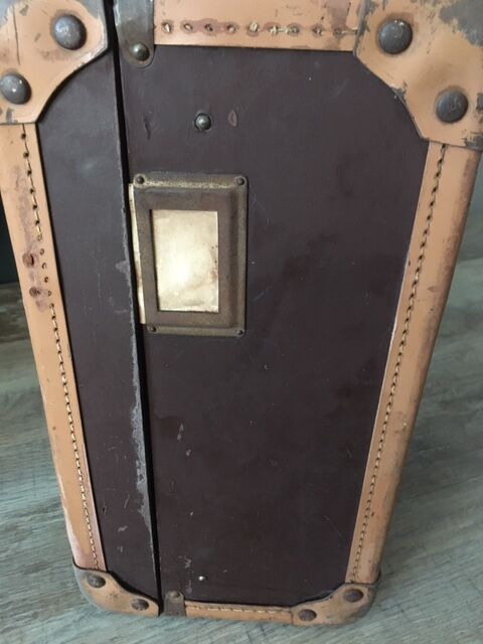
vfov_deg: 61.7
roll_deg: -1.3
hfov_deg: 48.2
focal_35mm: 29
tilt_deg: -33.4
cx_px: 242
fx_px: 540
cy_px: 322
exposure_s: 1/17
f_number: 2.2
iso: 400
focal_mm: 4.15
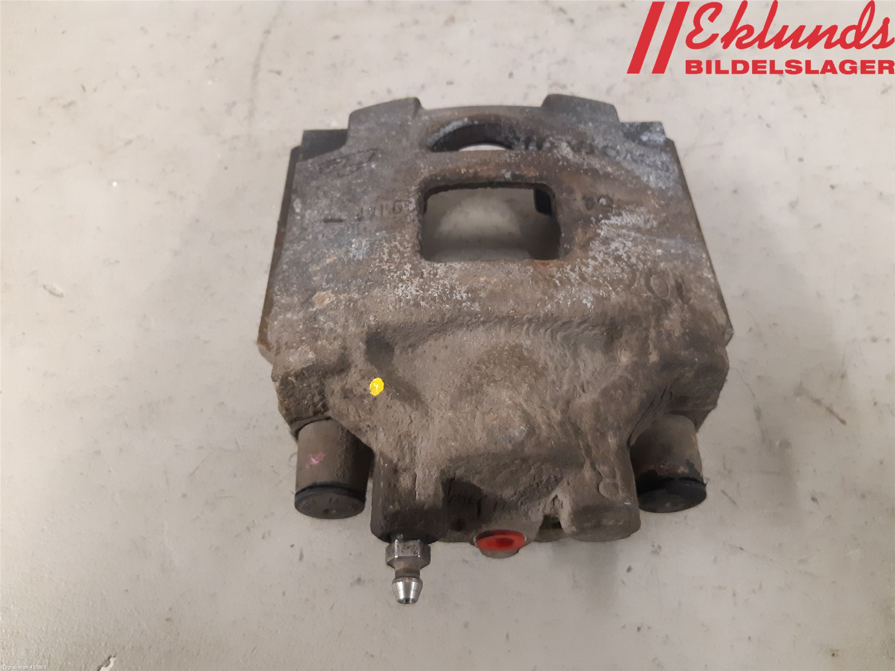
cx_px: 448
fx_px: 672
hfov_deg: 67.3
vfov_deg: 53.1
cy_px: 336
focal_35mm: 26
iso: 320
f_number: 1.7
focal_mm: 3.93
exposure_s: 1/50
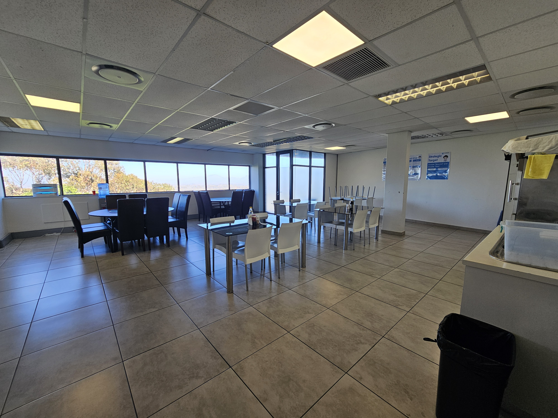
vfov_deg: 89.9
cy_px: 209
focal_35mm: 13
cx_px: 279
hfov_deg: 106.2
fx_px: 210
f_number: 2.2
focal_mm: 2.2
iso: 50
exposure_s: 1/121
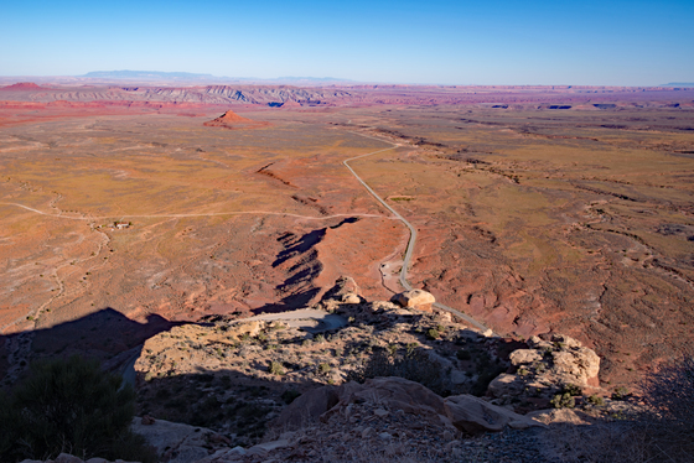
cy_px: 232
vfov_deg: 43.7
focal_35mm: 30
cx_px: 347
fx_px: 579
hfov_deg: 61.9
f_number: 8
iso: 100
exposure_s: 1/160
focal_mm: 30
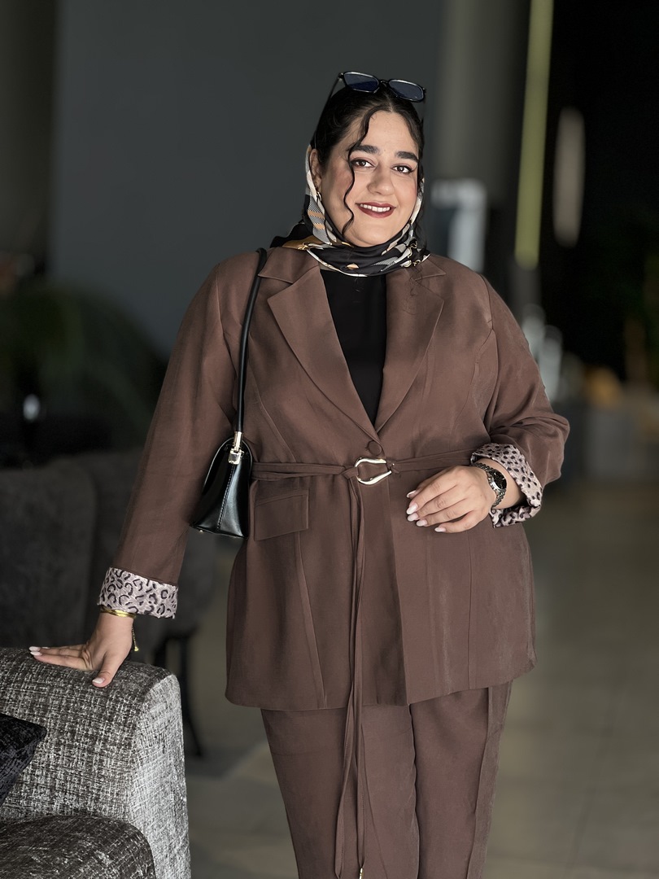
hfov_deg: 19.1
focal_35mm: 77
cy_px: 440
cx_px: 330
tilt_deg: -3.5
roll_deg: -3.8
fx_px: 1955
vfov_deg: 25.3
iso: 40
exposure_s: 1/100
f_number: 2.8
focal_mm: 9
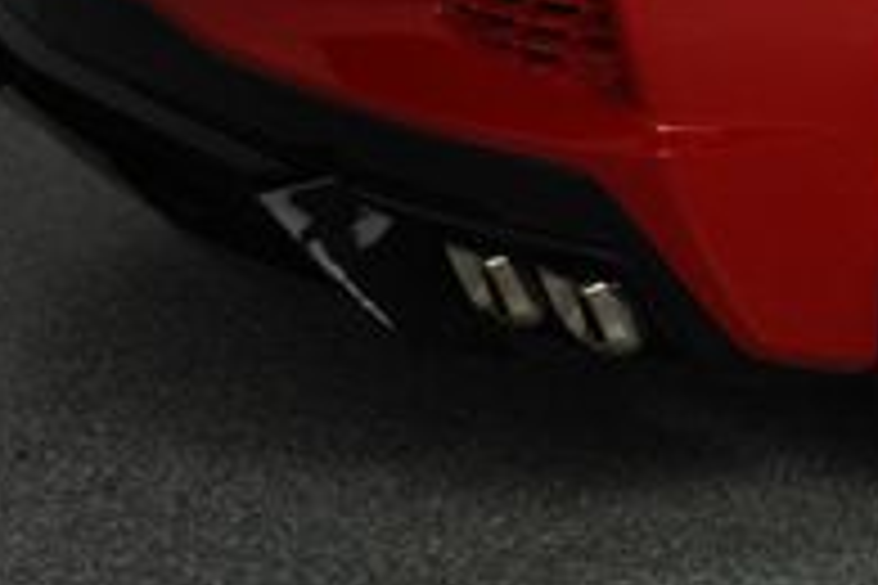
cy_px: -108
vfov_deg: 11.4
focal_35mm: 118
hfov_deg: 16.2
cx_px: 1234
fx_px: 2878
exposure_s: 1/160
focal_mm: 24
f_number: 13
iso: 100
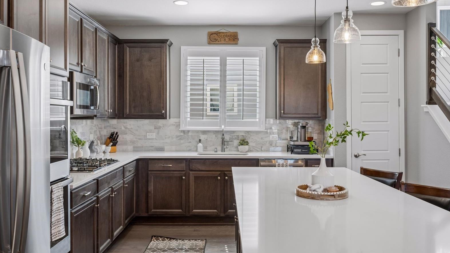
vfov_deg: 34.6
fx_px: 406
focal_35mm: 34
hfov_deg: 58.0
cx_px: 224
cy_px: 113
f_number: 9
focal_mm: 32
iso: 400
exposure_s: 1/25
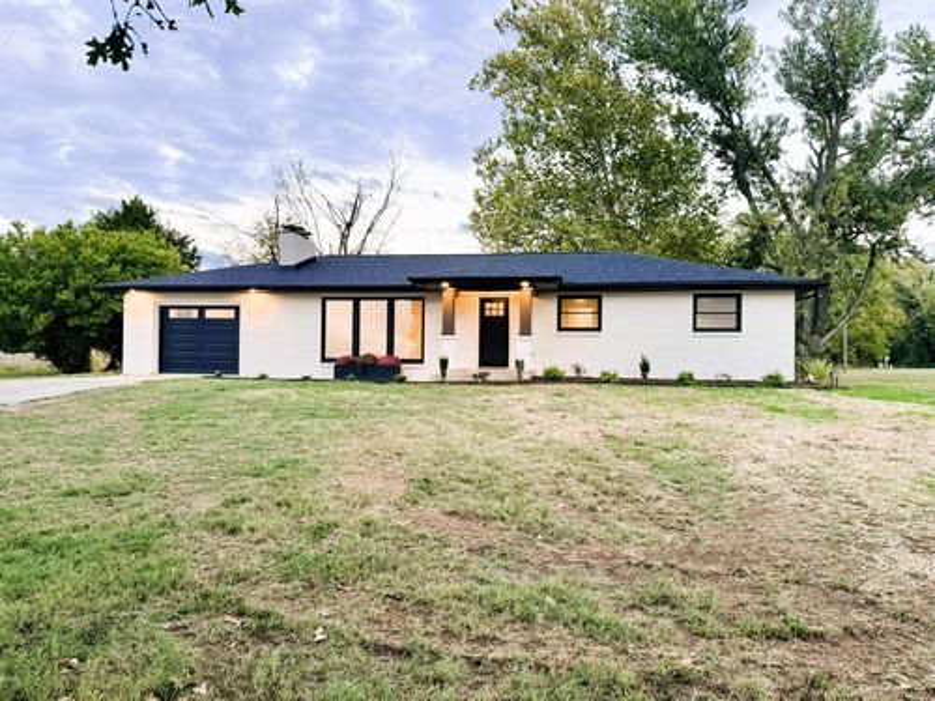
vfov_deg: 54.9
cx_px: 468
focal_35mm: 25
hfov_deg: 69.4
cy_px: 350
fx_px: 675
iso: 125
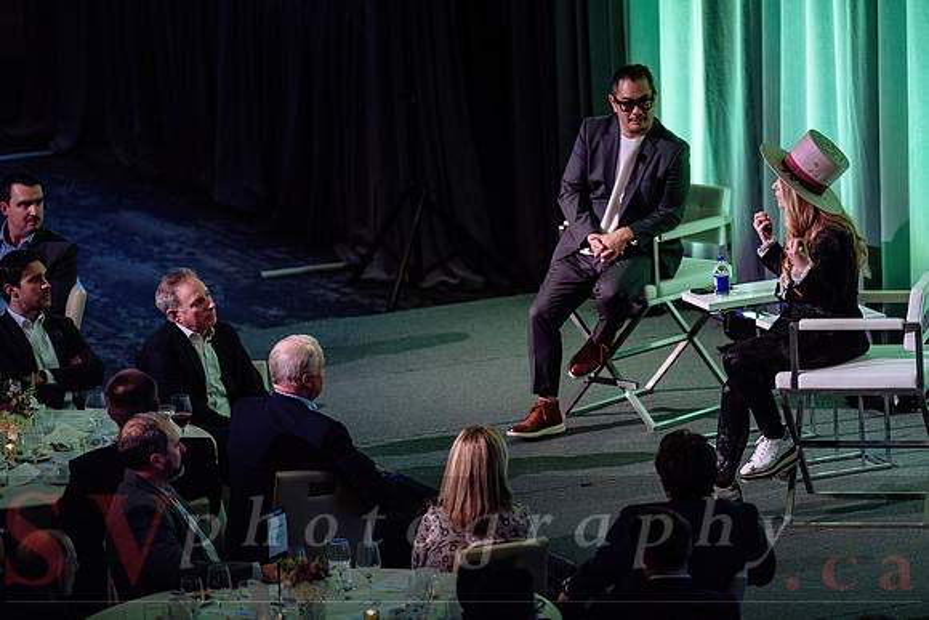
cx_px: 525
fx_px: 5835
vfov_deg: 6.1
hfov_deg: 9.1
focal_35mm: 226
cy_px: 270
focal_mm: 200
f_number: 2.8
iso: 1250
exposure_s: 1/250
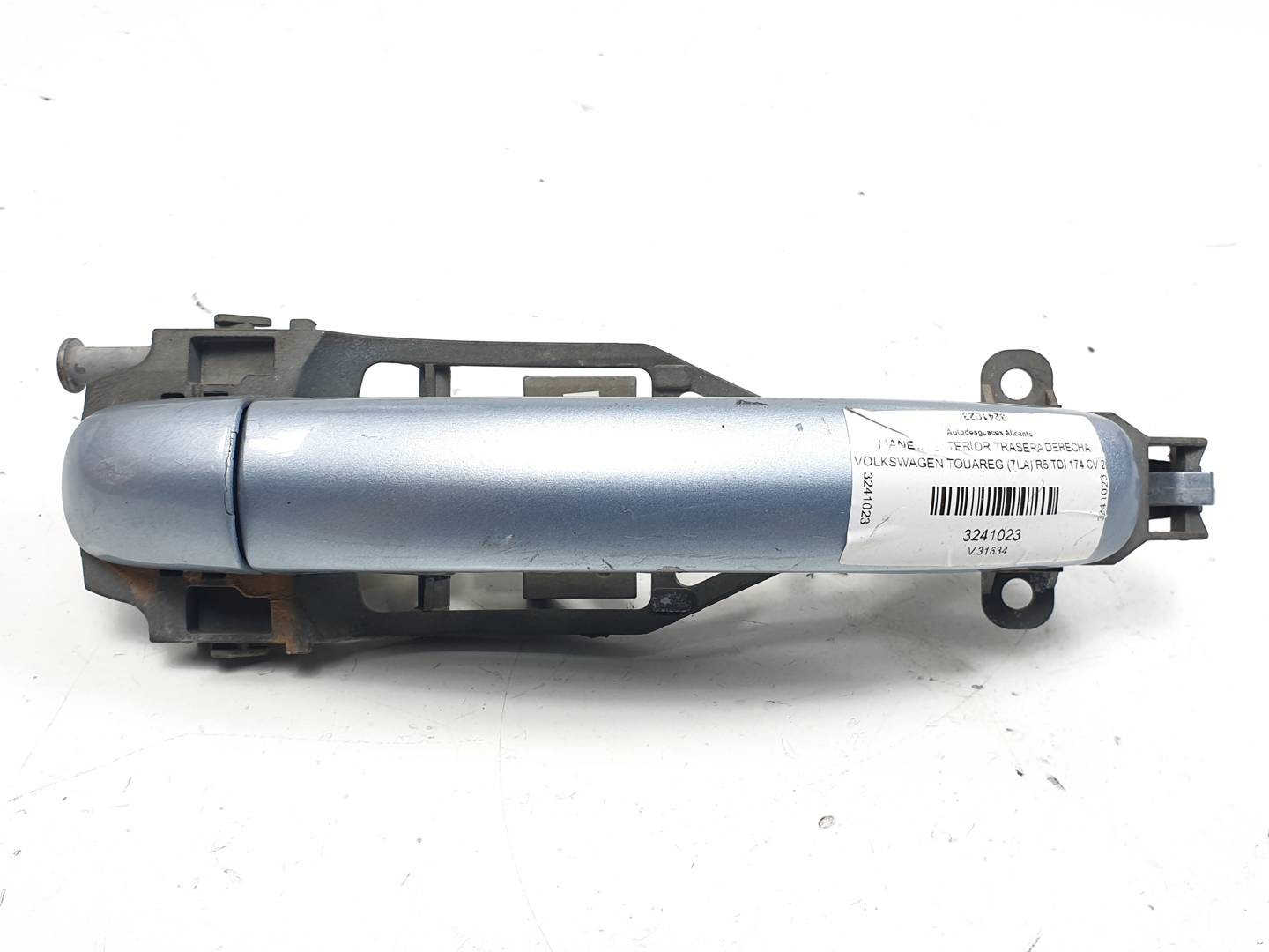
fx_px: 953
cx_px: 634
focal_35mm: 26
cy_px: 476
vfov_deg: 53.1
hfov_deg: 67.3
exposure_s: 1/176
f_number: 2.4
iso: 50
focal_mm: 4.3
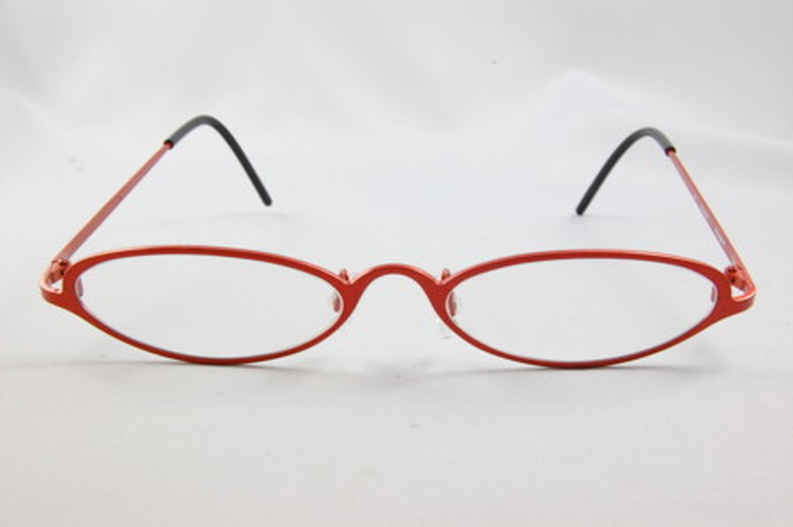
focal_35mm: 52
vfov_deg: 25.7
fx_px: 1155
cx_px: 396
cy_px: 264
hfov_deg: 37.9
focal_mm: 35
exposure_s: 1/8
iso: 800
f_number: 18
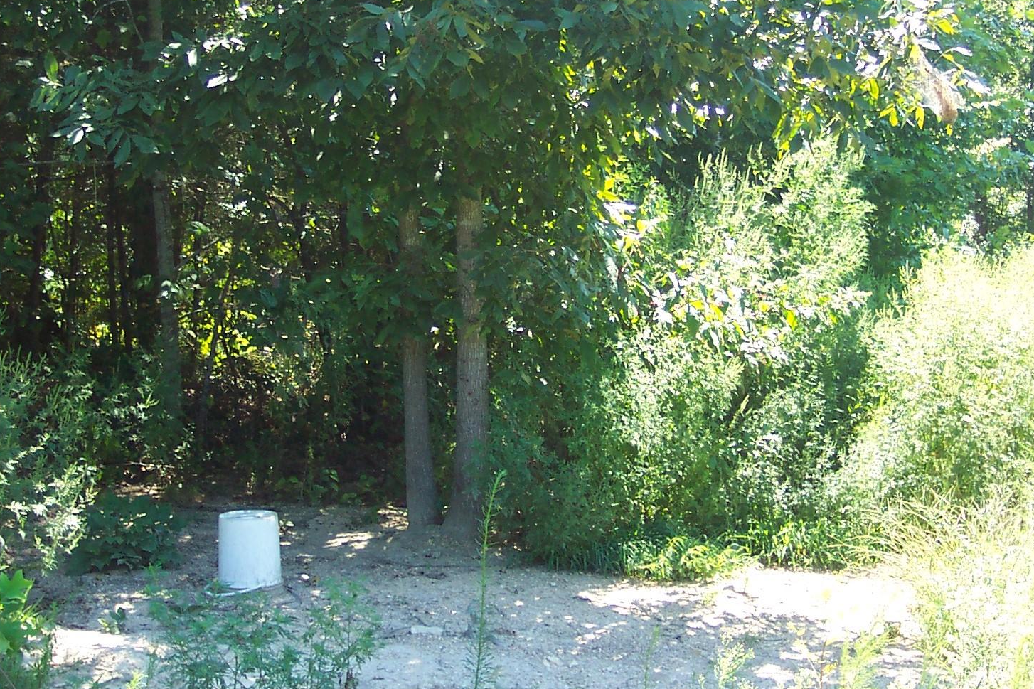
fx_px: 1465
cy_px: 247
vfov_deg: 26.4
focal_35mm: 51
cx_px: 479
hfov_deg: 38.9
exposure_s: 1/180
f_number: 2.8
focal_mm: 8
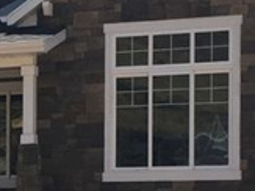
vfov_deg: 8.1
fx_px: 1340
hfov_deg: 10.5
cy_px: 230
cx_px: -142
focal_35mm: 182
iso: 25
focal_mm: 4.15
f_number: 2.2
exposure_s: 1/1637
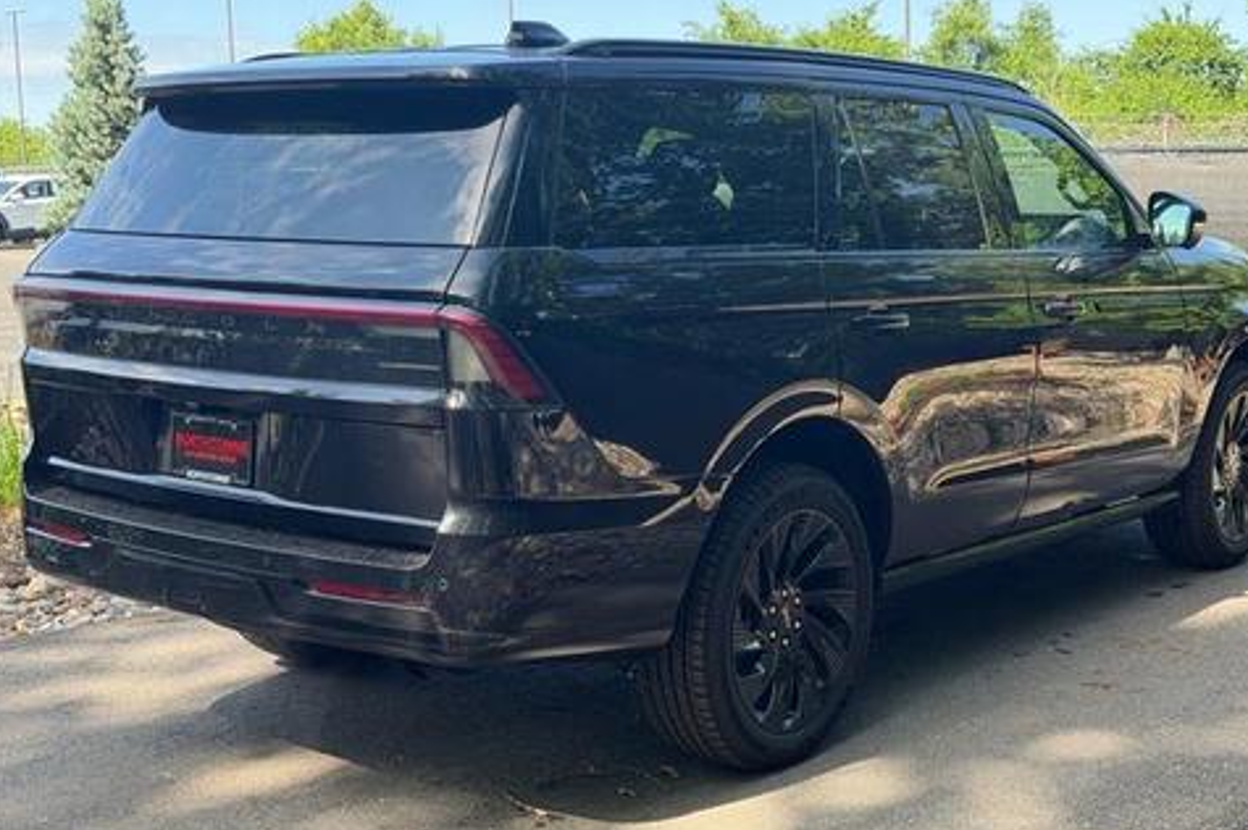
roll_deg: +2.3
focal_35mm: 53
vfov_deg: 25.5
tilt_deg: -4.7
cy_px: 349
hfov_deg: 37.5
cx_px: 646
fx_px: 1836
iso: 80
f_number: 1.78
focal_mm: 6.76
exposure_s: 1/687
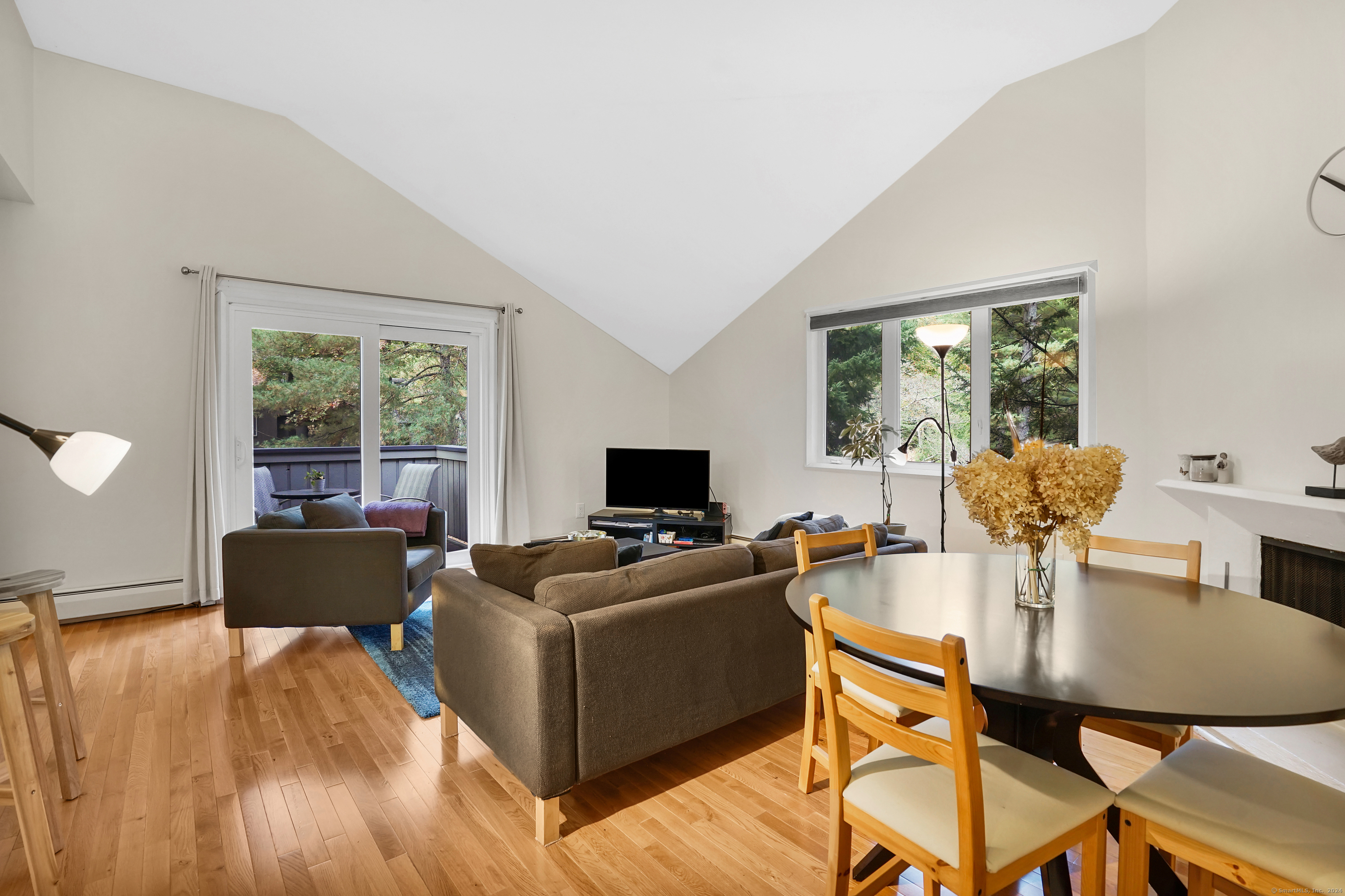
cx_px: 672
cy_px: 448
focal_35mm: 16
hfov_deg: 96.7
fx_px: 598
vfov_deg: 73.7
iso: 400
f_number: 8
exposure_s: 1/1.25
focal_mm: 16
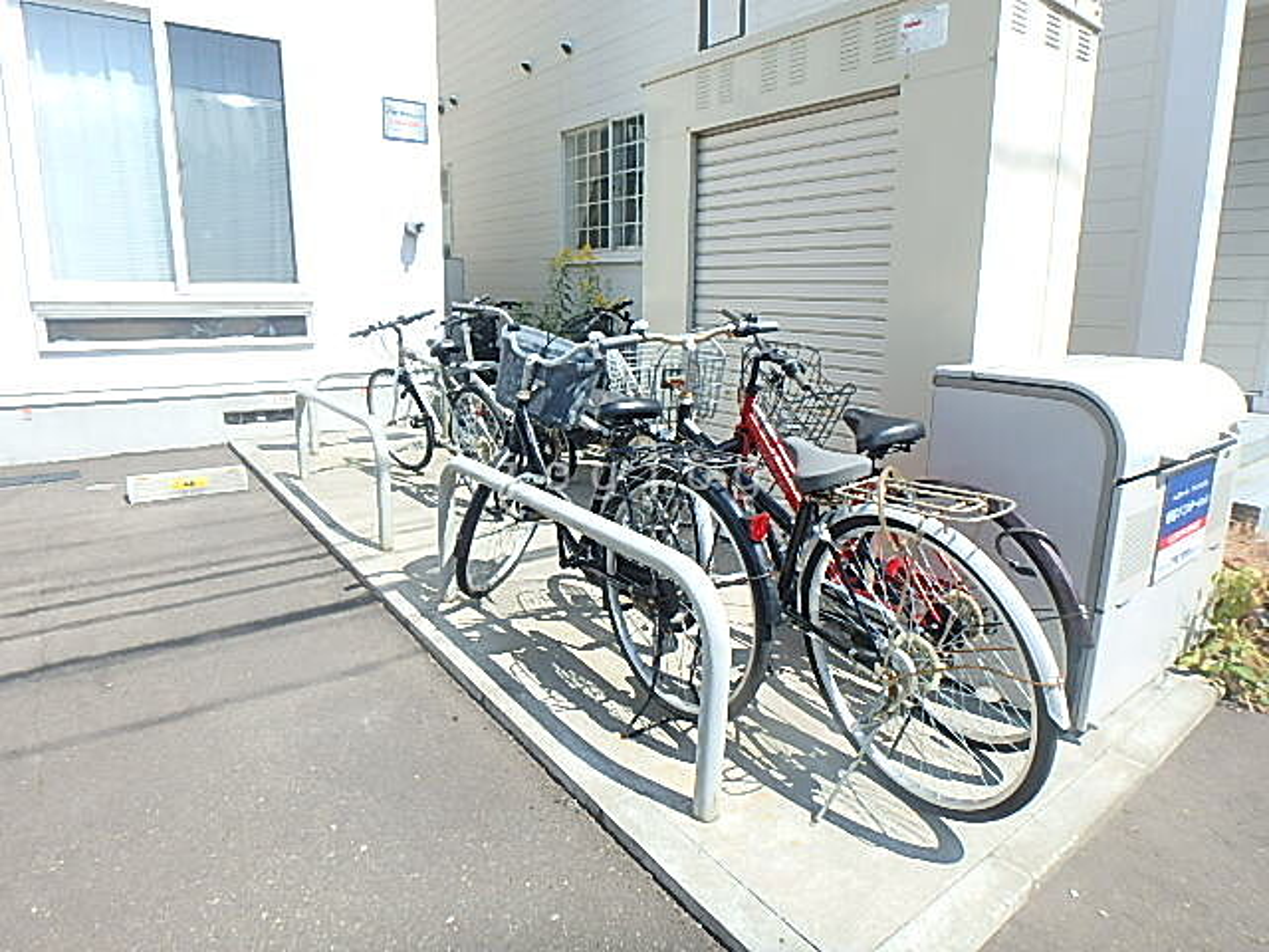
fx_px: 770
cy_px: 476
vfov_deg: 63.4
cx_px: 634
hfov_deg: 79.0
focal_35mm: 21
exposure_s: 1/640
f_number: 3.5
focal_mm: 3.7
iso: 125
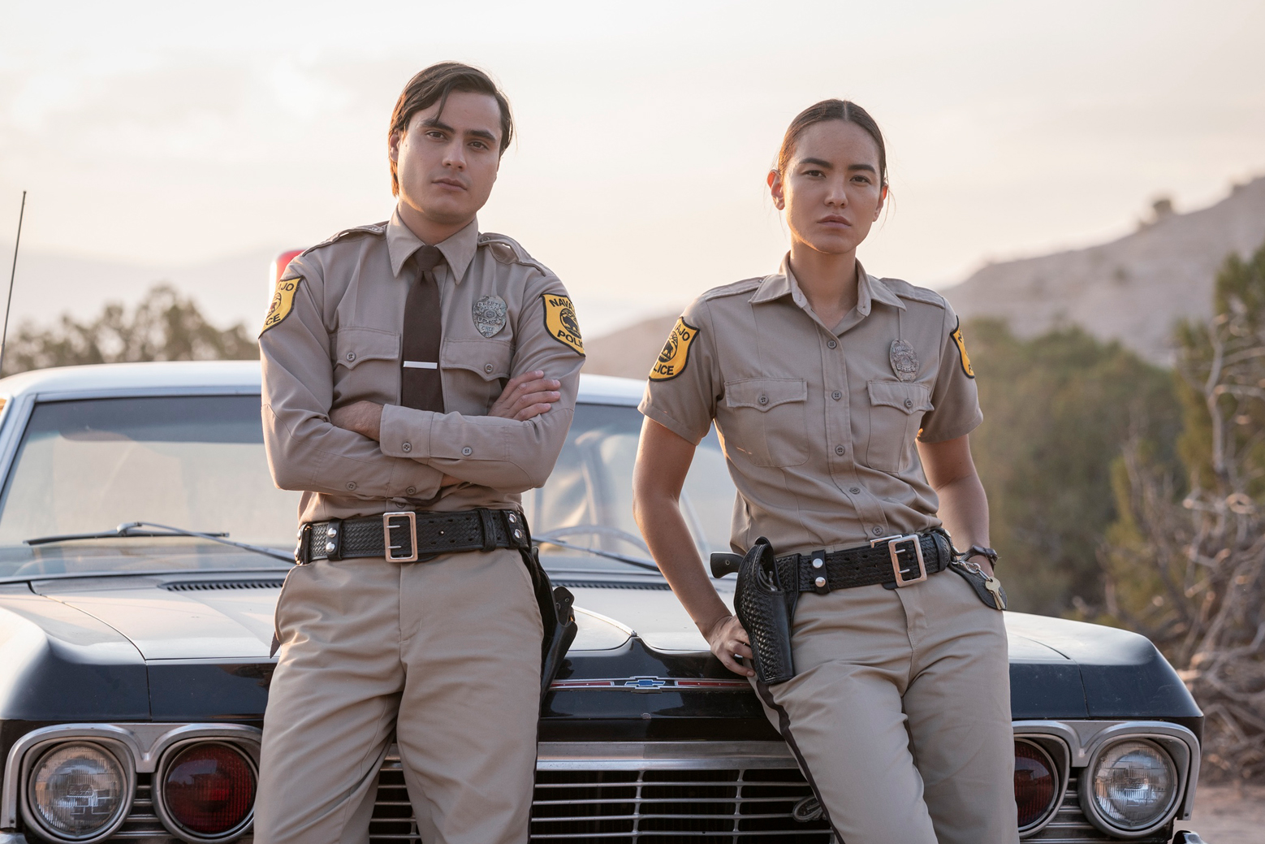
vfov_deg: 11.5
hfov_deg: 17.2
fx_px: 4182
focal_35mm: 119
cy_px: 470
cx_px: 633
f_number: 4
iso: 500
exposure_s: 1/400
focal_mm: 103
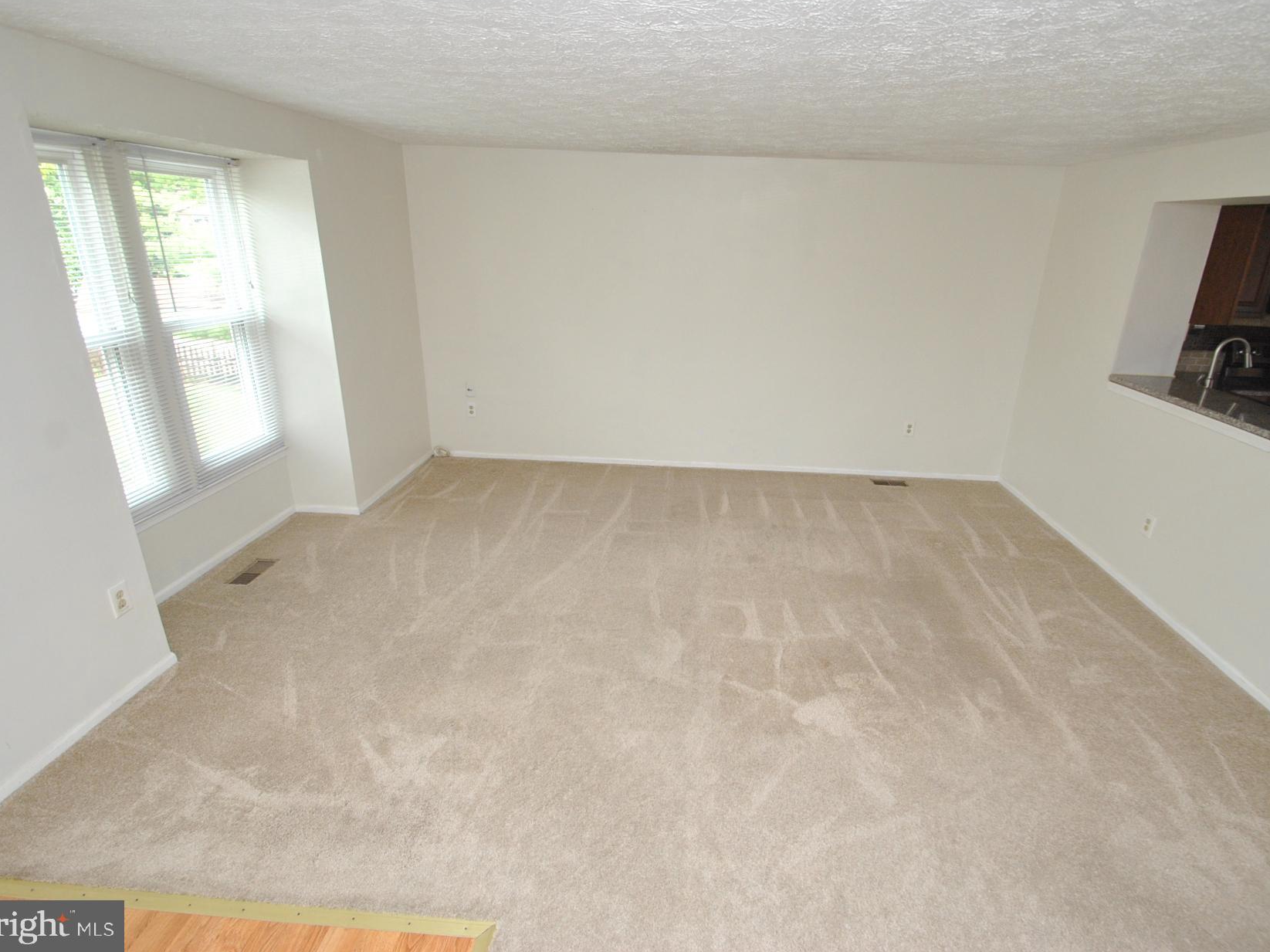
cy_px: 453
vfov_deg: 74.7
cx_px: 710
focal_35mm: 17
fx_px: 624
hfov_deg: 90.6
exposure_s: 1/200
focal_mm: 10
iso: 500
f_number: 4.5
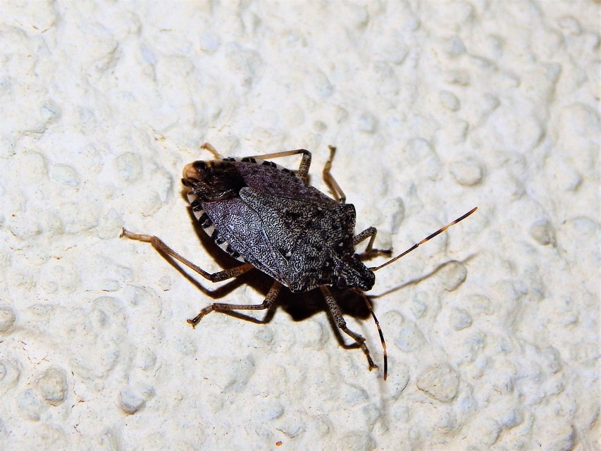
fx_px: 1615
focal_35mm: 93
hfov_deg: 21.1
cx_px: 300
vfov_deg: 15.9
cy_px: 226
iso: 200
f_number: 8.8
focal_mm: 16.6
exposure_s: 1/30
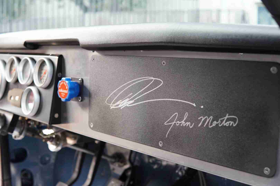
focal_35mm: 45
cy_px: 93
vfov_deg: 29.9
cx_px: 140
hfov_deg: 43.6
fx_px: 350
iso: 1250
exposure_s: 1/160
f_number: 4
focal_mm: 30
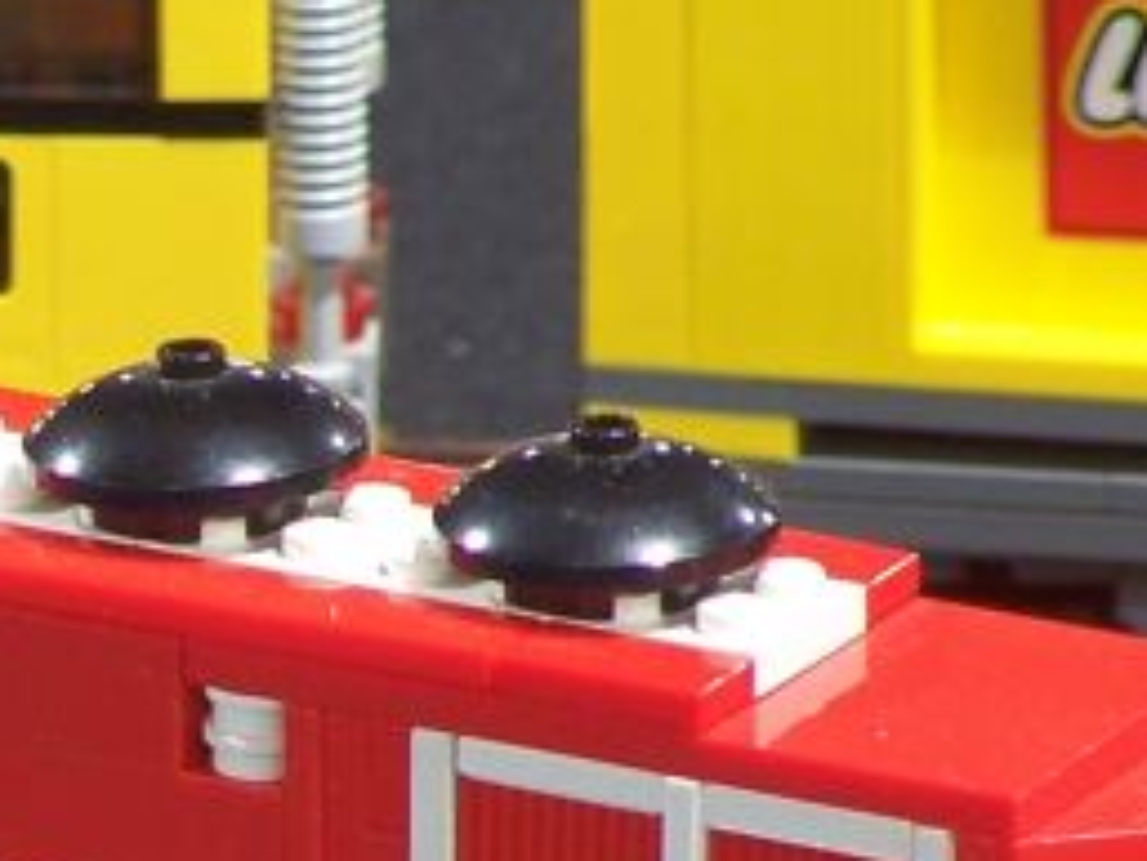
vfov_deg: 1.5
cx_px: -326
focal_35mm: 1026
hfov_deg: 1.9
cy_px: 741
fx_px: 34012
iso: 80
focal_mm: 42.8
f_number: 3.6
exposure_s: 1/2
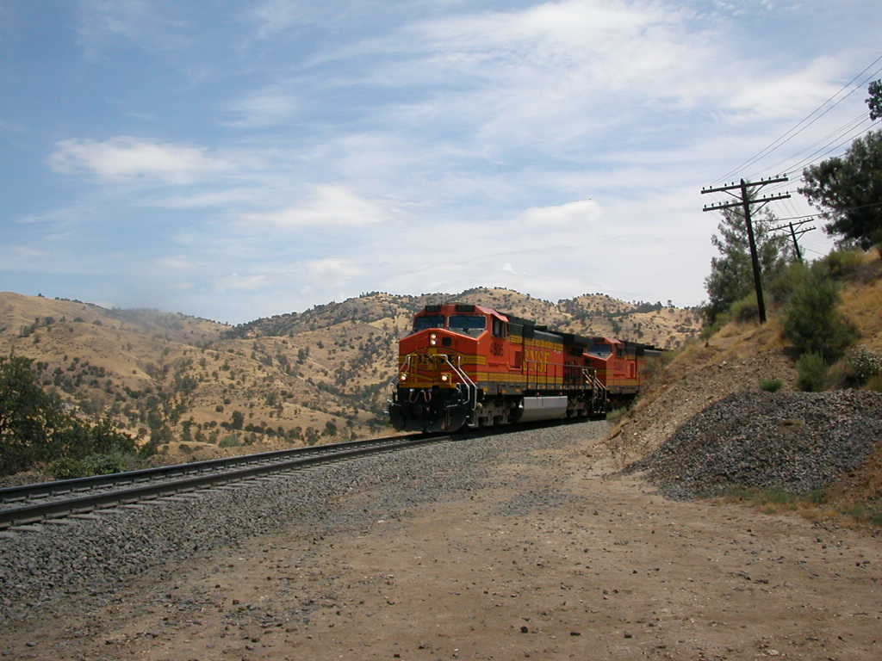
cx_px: 441
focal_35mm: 37
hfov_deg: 50.1
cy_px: 330
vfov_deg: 38.7
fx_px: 943
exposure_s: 1/763
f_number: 4.5
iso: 100
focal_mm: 5.6
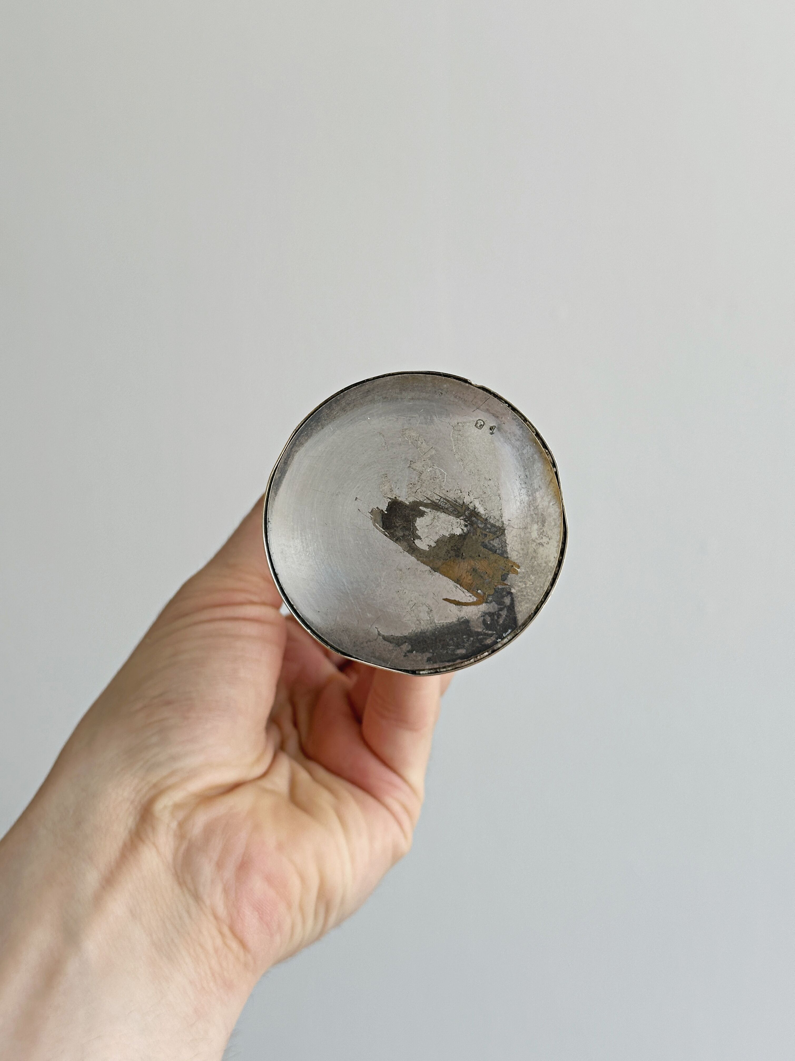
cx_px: 398
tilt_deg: -10.4
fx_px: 1471
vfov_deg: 39.7
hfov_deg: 30.2
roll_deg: +0.9
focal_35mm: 48
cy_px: 530
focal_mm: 6.86
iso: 64
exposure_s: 1/446
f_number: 1.78
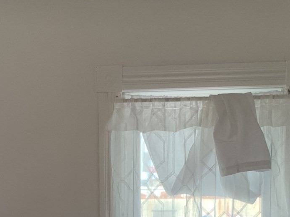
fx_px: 645
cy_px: 285
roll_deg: -0.1
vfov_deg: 17.9
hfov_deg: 25.3
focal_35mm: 77
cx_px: 111
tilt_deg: -5.7
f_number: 1.8
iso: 50
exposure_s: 1/120
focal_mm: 4.25
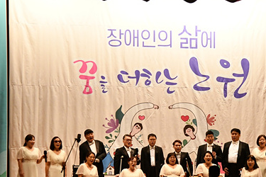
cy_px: 94
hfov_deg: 15.4
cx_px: 171
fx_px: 983
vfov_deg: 10.3
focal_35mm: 133
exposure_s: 1/500
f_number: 5.6
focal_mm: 78
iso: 3200
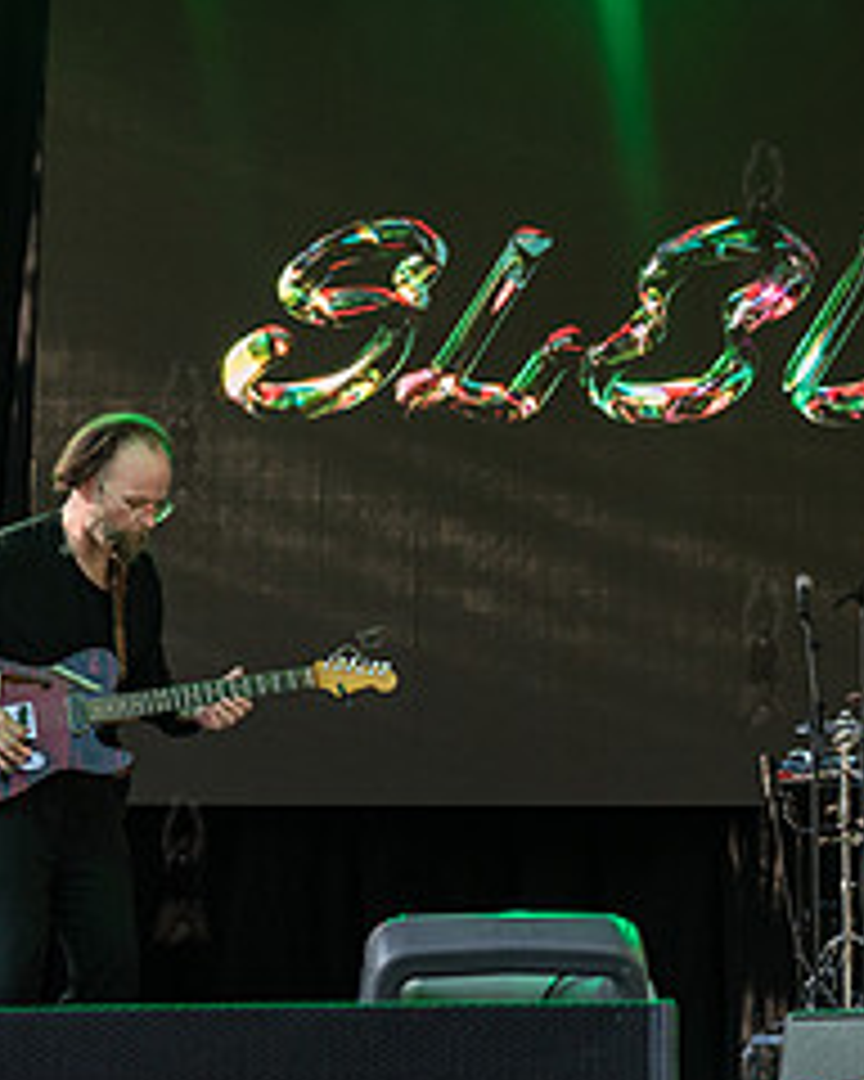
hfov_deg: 15.6
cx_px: 826
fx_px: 3100
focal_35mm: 97
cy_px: 643
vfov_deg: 19.7
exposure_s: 1/800
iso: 400
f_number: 4
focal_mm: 38
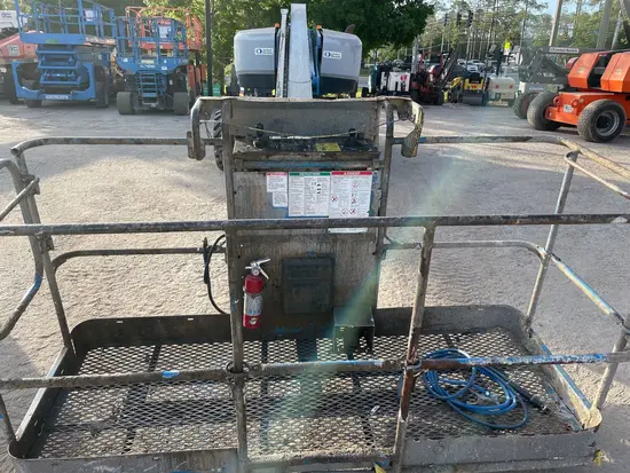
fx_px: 473
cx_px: 315
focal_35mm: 26
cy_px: 236
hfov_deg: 67.3
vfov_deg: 53.1
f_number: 1.6
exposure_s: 1/754
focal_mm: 4.2
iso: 32
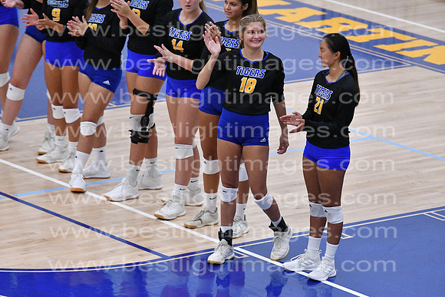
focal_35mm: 240
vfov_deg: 5.7
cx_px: 222
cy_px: 148
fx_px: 2967
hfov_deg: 8.6
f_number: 3.2
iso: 6400
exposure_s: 1/1250
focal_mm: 160
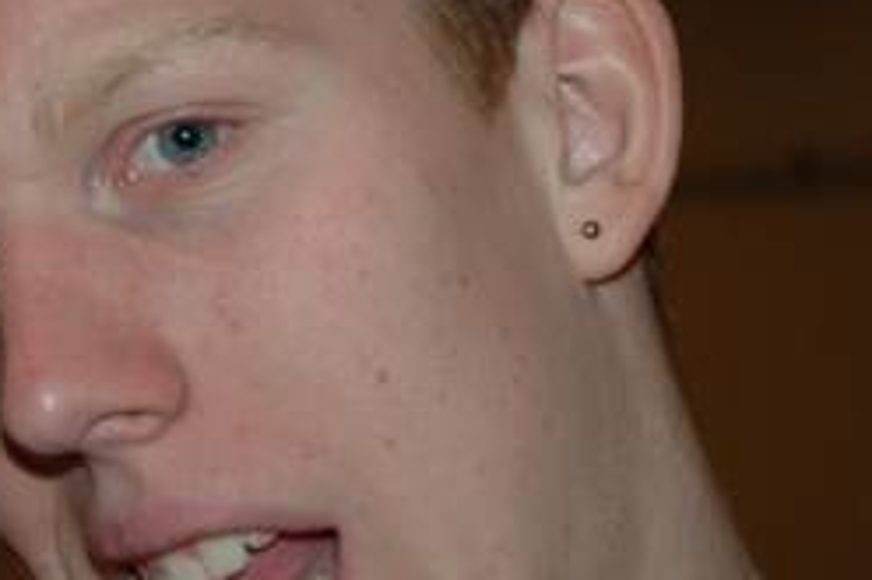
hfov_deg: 15.1
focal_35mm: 135
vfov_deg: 10.1
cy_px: 288
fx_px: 3275
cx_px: 288
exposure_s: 1/60
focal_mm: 35
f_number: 4.2
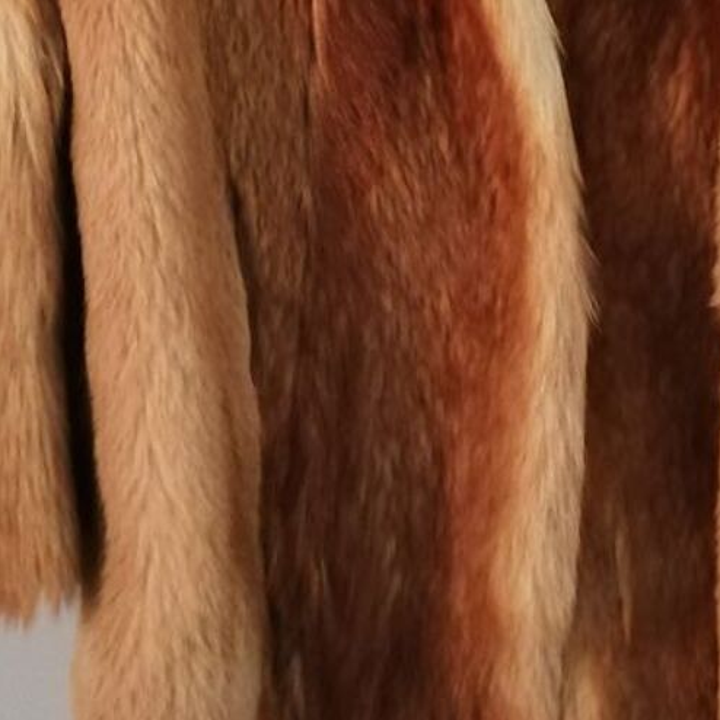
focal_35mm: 62
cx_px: 586
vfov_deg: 25.8
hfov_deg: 27.1
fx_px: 1459
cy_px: -56
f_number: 1.8
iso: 1000
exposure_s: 1/14.3
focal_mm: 3.46
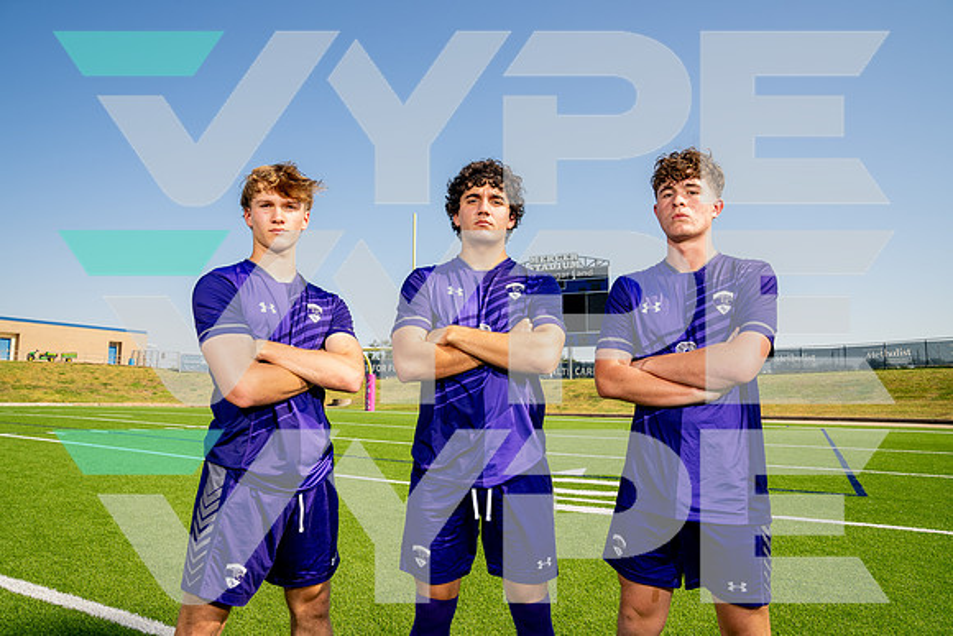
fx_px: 635
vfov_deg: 53.2
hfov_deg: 73.7
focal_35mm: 24
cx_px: 476
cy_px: 318
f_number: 7.1
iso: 50
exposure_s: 1/125
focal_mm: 24
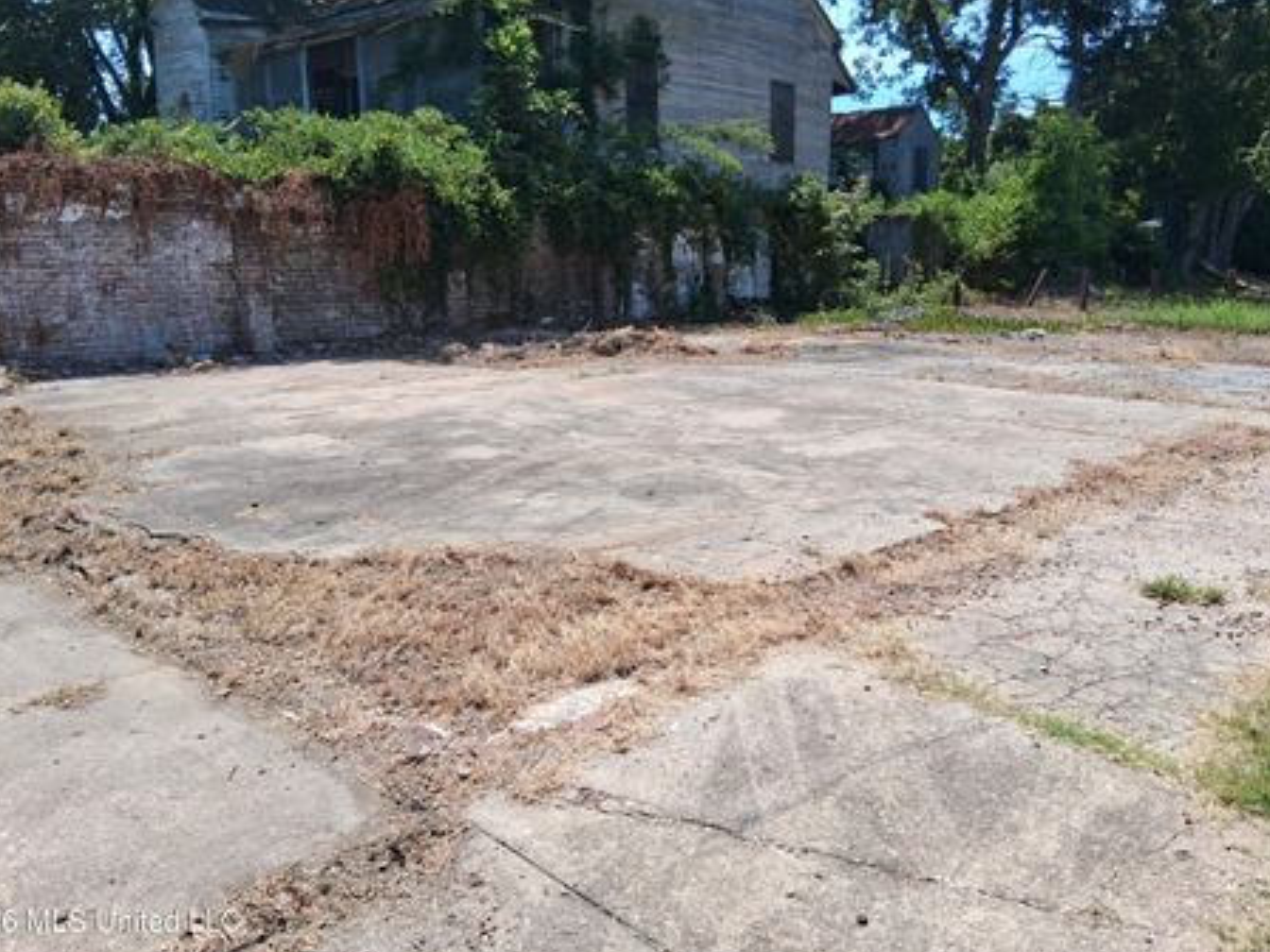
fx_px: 1064
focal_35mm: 29
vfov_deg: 48.2
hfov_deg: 61.7
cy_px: 438
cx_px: 635
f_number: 1.8
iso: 25
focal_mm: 3.98
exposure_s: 1/556
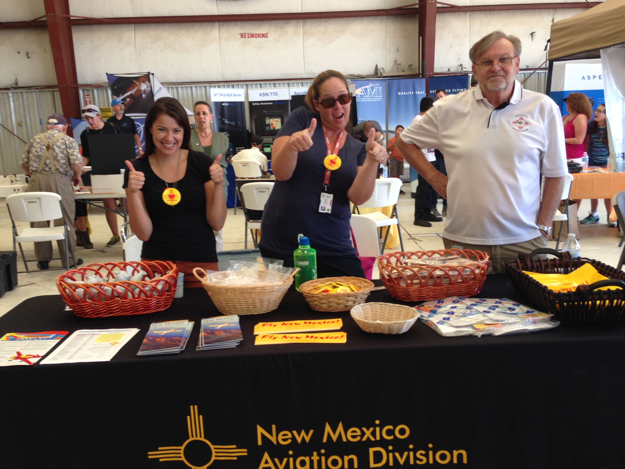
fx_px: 614
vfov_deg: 41.8
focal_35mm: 34
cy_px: 229
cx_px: 309
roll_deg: +2.0
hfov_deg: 54.0
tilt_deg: -11.3
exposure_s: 1/60
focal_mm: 4.12
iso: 50
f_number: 2.4
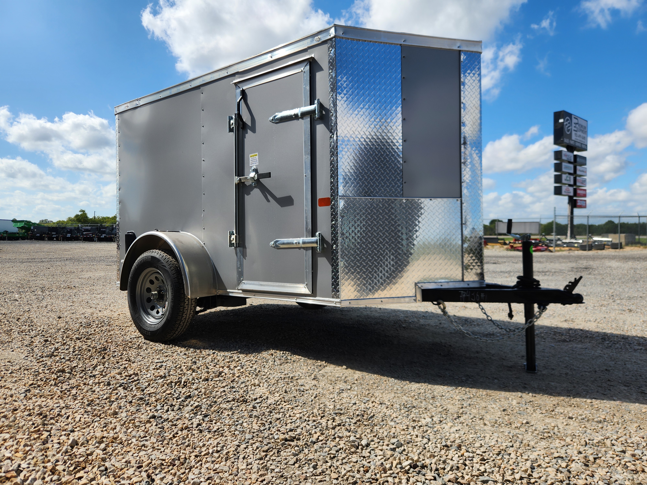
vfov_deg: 58.9
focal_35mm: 23
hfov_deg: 73.9
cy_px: 242
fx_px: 430
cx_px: 324
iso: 20
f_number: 1.8
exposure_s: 1/2222
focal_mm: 5.4
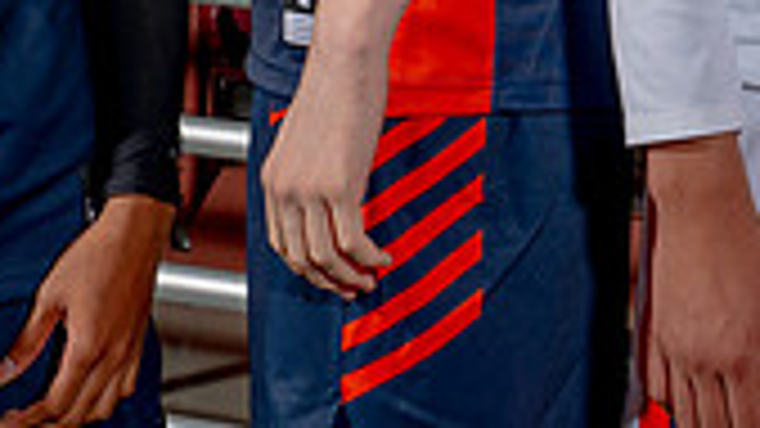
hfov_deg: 12.0
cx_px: 783
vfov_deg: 6.5
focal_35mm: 177
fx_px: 3566
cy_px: -564
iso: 100
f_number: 8
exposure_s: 1/125
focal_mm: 39
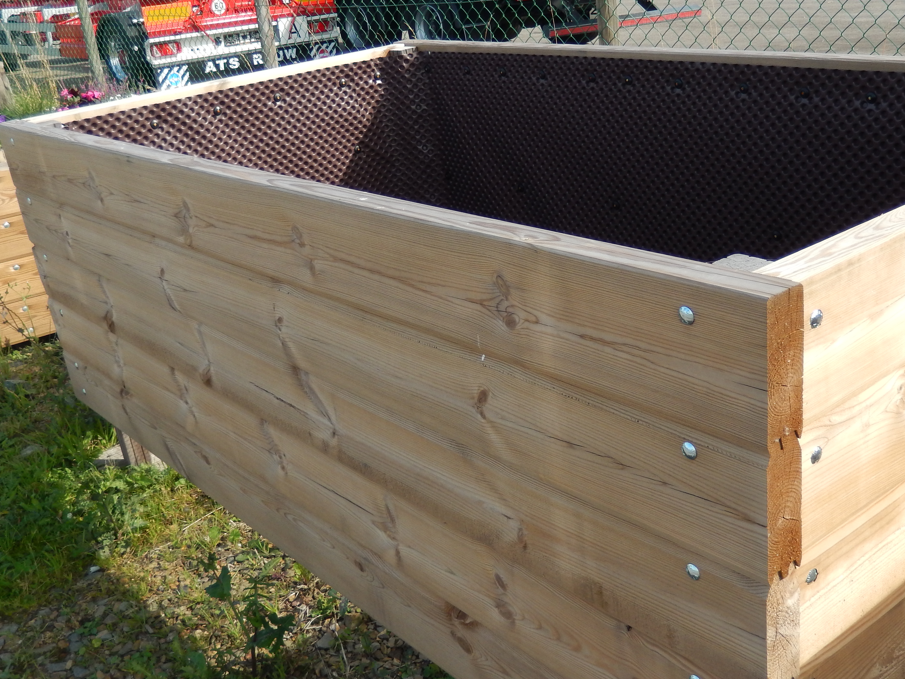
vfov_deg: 34.3
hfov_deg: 44.7
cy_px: 322
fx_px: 1098
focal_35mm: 42
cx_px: 498
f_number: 3.8
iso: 125
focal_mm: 5.7
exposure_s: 1/400
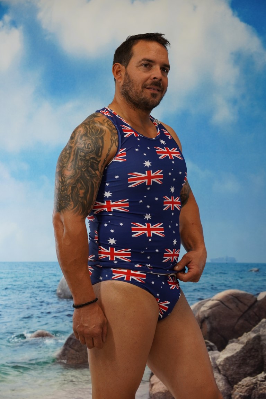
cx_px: 133
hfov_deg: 20.9
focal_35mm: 65
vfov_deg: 31.0
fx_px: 720
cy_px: 200
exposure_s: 1/125
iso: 800
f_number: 5
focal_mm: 65
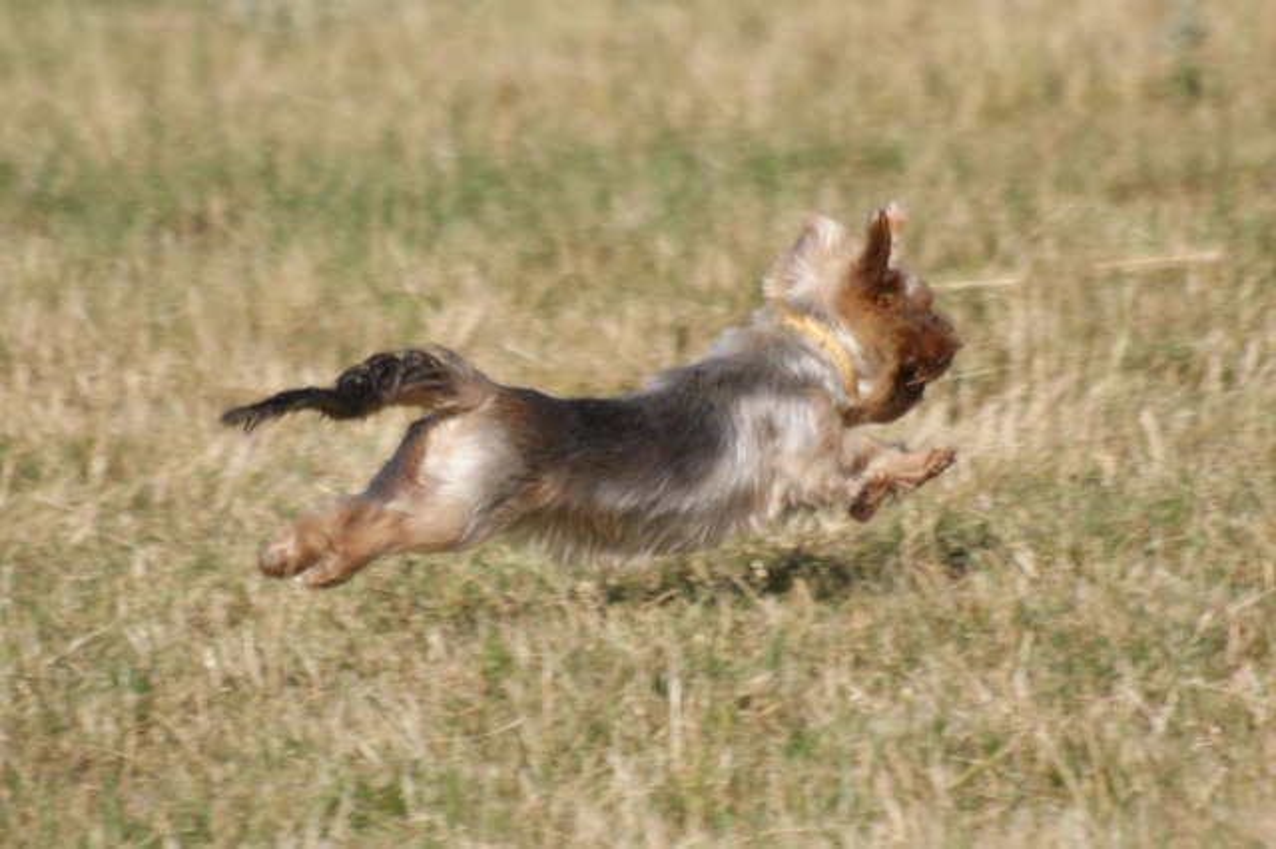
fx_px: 15941
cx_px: 638
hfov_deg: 4.6
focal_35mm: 450
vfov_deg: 3.1
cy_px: 424
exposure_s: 1/640
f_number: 6.3
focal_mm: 300
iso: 100
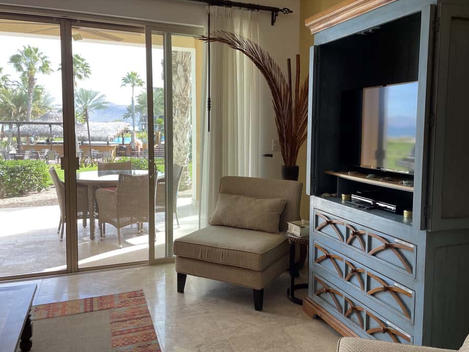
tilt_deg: -5.1
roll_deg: -0.5
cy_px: 167
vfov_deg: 46.8
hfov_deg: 59.8
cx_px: 261
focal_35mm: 30
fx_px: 407
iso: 32
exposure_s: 1/138
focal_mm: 4.2
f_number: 1.6
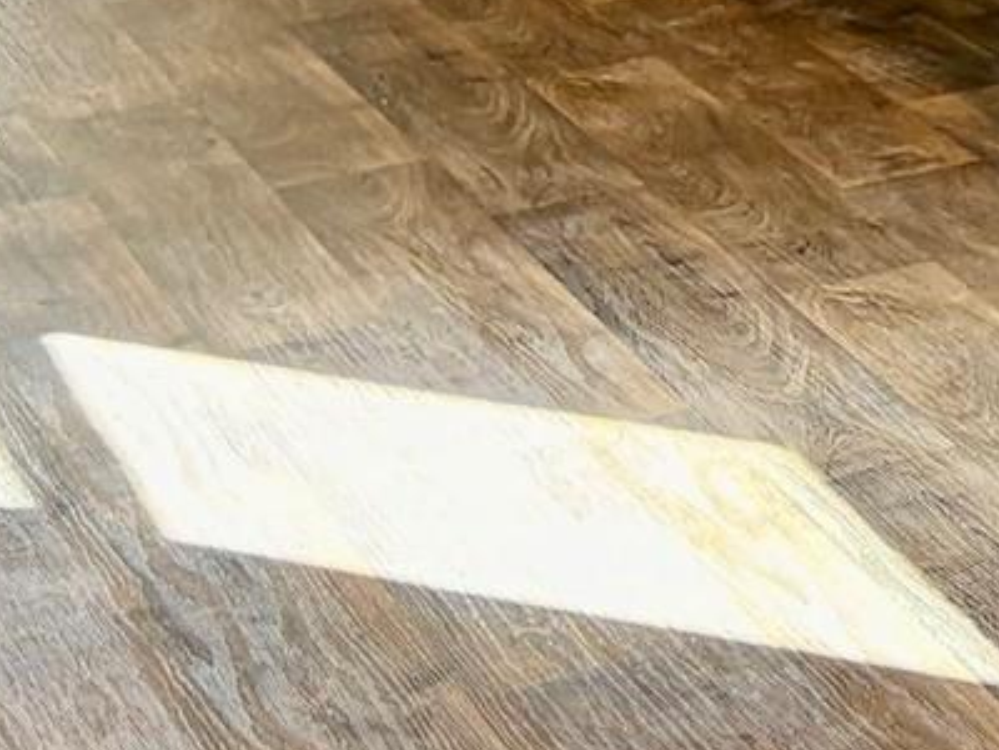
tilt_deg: -8.3
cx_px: 2365
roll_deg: +0.1
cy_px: -555
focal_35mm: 133
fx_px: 3838
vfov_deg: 10.5
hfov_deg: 12.0
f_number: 1.6
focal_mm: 5.96
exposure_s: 1/60
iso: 100
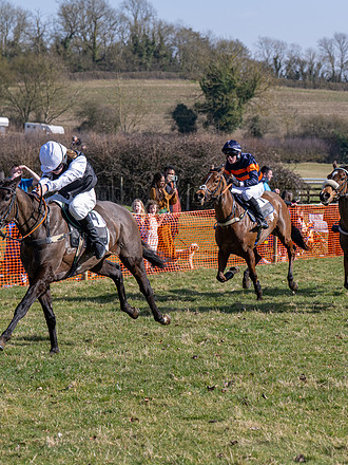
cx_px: 151
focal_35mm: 157
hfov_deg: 9.5
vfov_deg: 12.6
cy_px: 228
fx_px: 2104
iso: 200
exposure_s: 1/1600
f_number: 5
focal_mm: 85
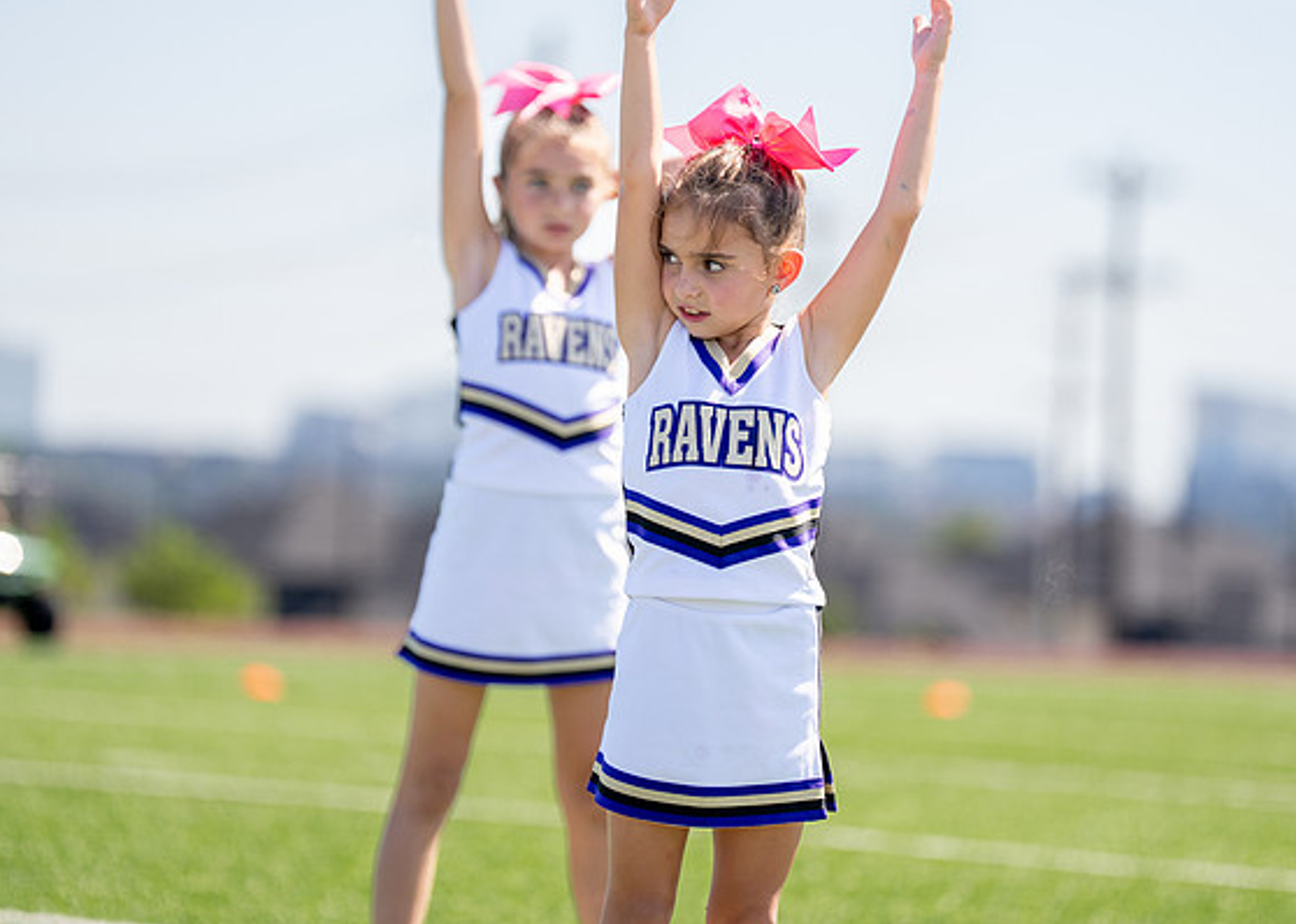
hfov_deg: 9.5
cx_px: 667
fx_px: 7763
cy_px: 437
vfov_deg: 6.8
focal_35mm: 211
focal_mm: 168
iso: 200
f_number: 2.8
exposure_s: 1/2500
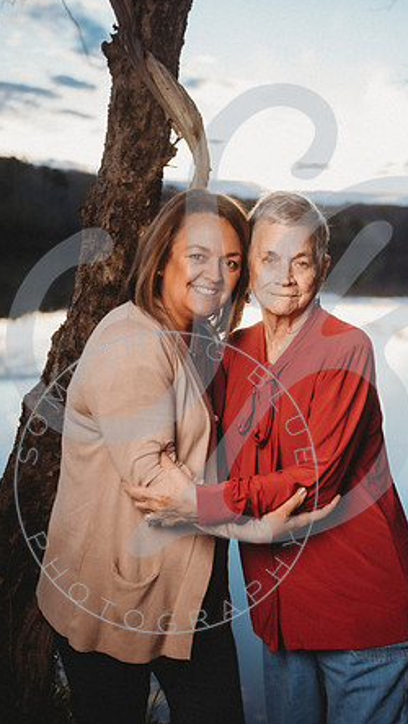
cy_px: 359
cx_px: 240
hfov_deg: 23.5
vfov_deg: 40.6
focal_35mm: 51
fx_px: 980
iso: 200
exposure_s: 1/400
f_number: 2.8
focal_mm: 48
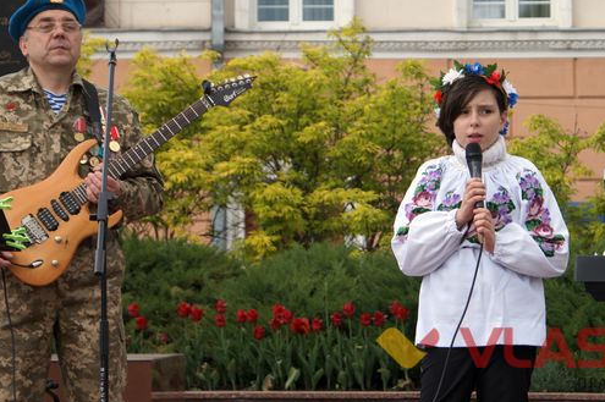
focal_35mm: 106
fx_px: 1780
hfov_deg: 19.3
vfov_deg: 12.9
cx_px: 302
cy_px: 183
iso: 160
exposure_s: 1/160
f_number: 5.6
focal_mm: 50
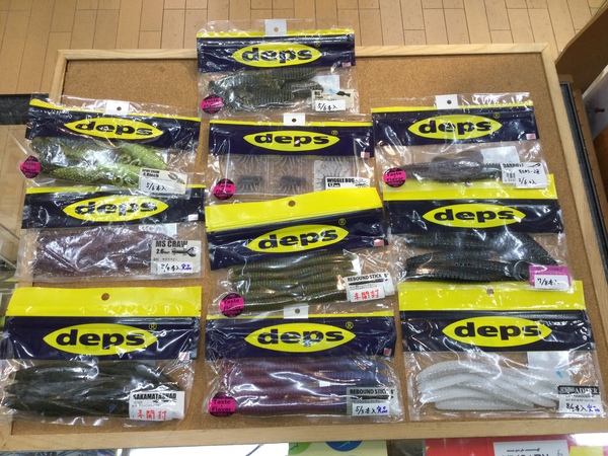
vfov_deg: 45.4
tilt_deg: -69.9
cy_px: 228
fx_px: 544
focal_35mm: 31
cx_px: 304
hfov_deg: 58.4
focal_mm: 3.3
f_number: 2.4
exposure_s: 1/40
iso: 25
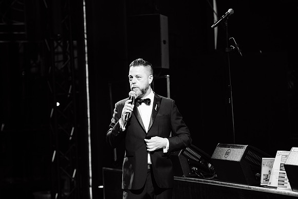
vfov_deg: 11.2
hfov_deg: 16.8
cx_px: 149
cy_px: 100
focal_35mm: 122
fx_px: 1010
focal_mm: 122
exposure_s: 1/200
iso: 1600
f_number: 2.8
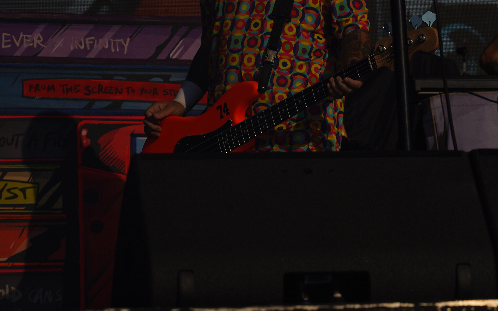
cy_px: 91
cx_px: 417
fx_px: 2484
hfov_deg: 11.4
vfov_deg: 7.2
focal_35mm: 183
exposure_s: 1/2000
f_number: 8
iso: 100
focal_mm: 105
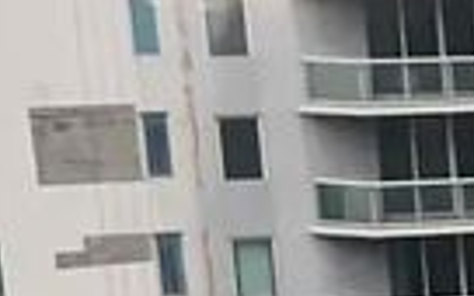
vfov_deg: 6.2
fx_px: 2687
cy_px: 442
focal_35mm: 208
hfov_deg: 8.8
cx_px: 1276
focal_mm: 4.25
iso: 32
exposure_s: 1/1316
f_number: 1.8
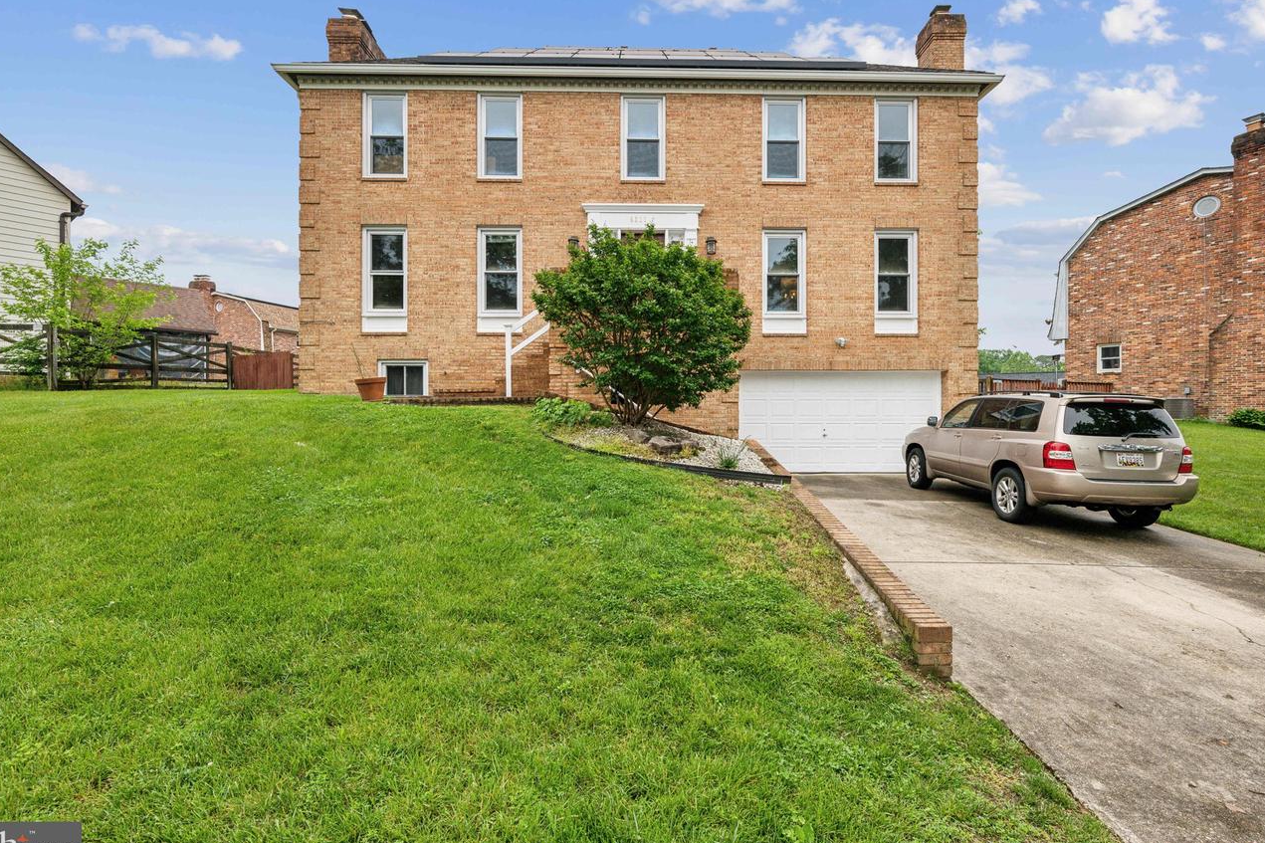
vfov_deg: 70.4
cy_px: 395
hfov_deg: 93.3
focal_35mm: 17
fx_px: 597
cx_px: 643
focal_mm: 15
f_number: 7.1
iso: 400
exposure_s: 1/500
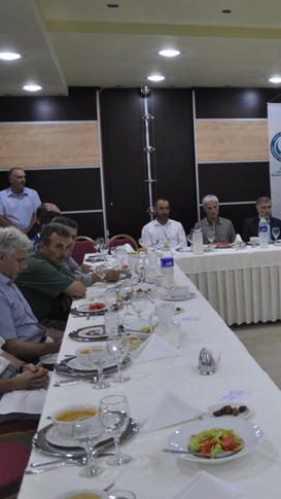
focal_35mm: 43
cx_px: 315
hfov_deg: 25.5
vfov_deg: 47.4
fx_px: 569
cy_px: 249
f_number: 4.5
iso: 400
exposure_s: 1/80
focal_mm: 18
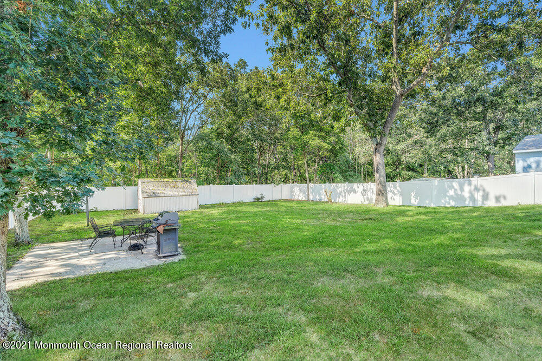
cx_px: 271
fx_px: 241
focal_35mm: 16
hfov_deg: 96.7
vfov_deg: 73.8
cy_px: 180
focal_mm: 16
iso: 200
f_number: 8
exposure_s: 1/30
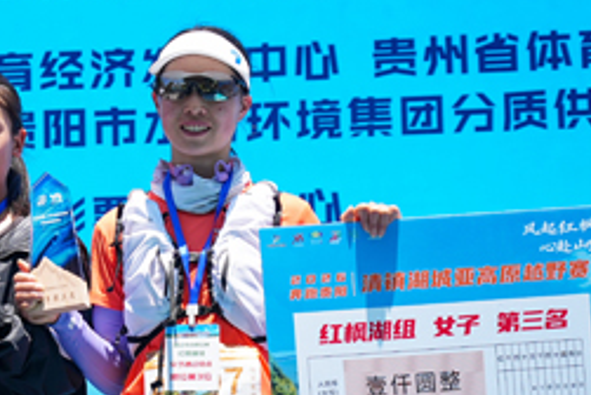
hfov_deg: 9.2
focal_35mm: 222
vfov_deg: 6.2
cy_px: 324
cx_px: 19
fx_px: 3649
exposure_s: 1/500
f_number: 4.5
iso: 80
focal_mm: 93
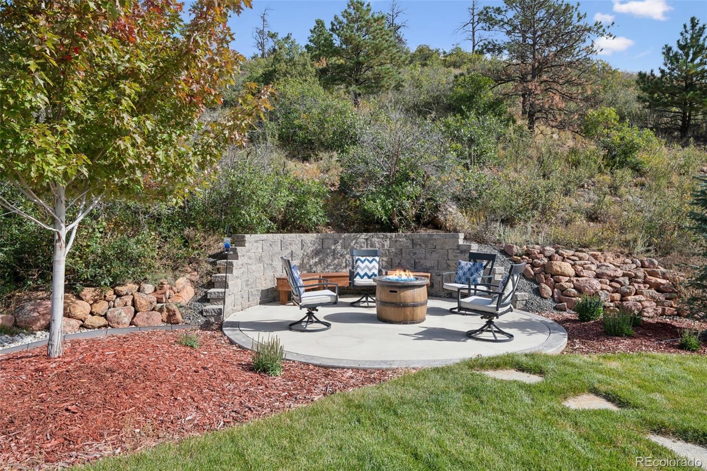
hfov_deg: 73.8
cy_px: 236
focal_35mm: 24
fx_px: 471
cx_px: 354
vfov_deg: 53.1
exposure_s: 1/50
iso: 100
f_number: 11
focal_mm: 24
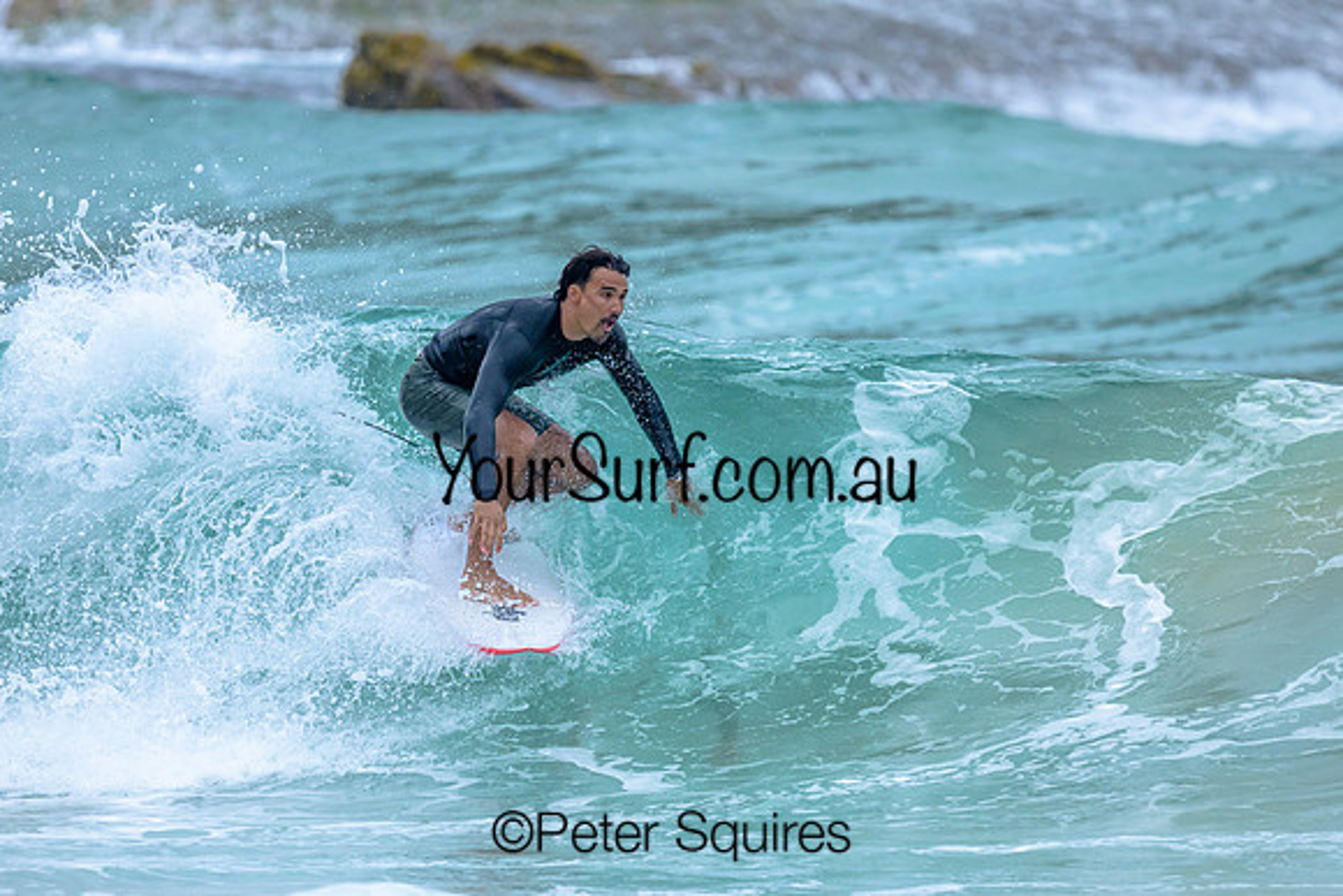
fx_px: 41029
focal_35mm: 1100
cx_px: 589
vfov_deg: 1.3
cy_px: 471
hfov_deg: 1.9
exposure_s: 1/2500
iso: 640
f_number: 6.3
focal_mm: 800
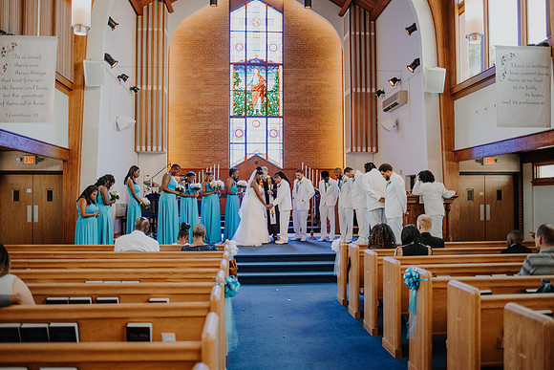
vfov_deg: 37.9
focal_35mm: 35
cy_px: 185
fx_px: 539
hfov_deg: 54.4
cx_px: 277
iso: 2000
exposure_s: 1/1250
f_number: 1.8
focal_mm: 35
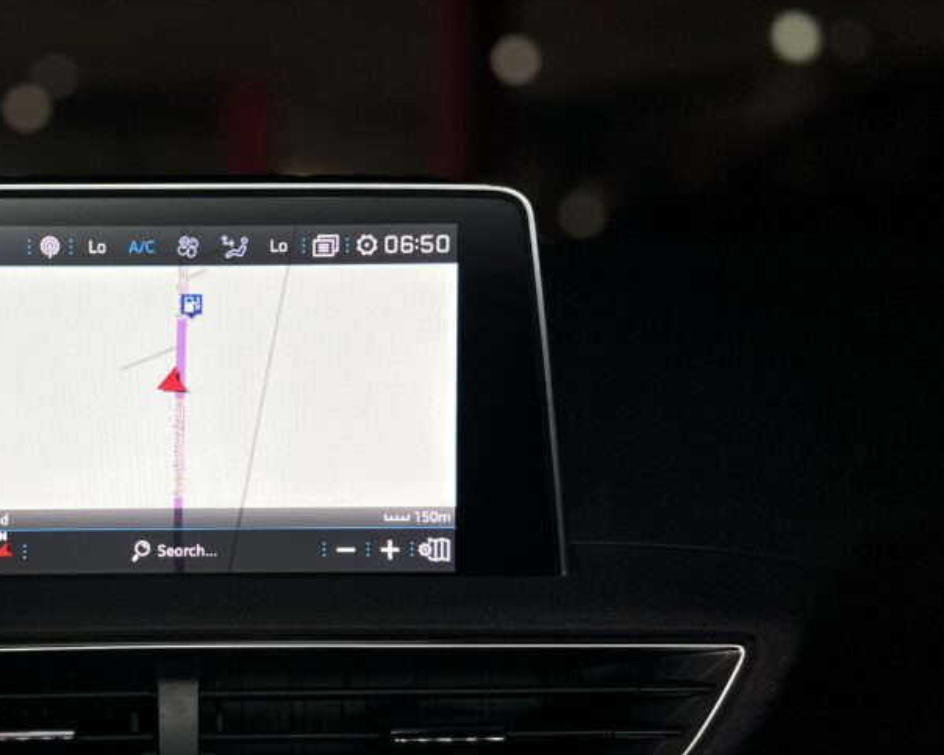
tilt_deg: -13.4
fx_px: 1201
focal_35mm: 43
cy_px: 481
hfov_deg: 40.8
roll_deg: +1.1
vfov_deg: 34.7
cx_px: 166
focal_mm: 5.7
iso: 50
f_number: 1.5
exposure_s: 1/359
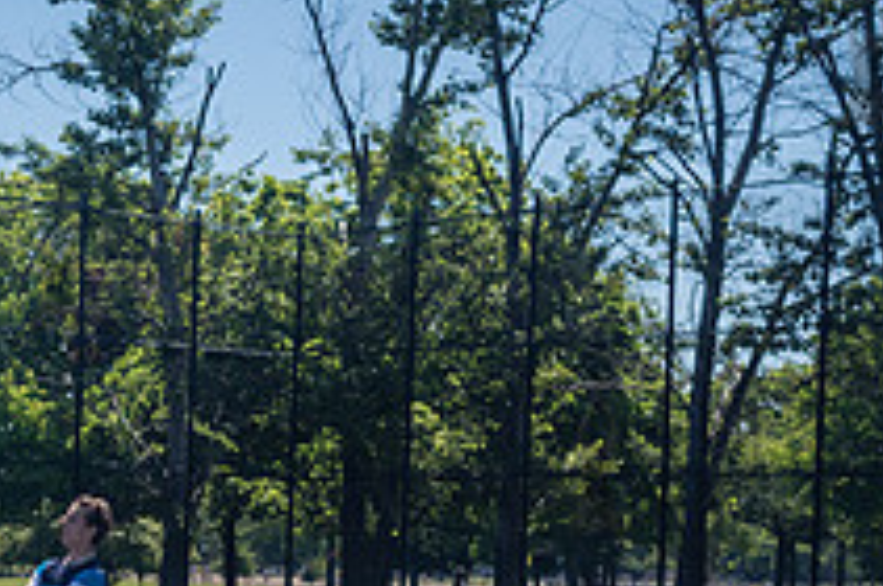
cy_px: 663
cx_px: 54
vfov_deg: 13.7
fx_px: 2376
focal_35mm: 97
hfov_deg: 20.5
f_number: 4
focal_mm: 35
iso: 200
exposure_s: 1/3200
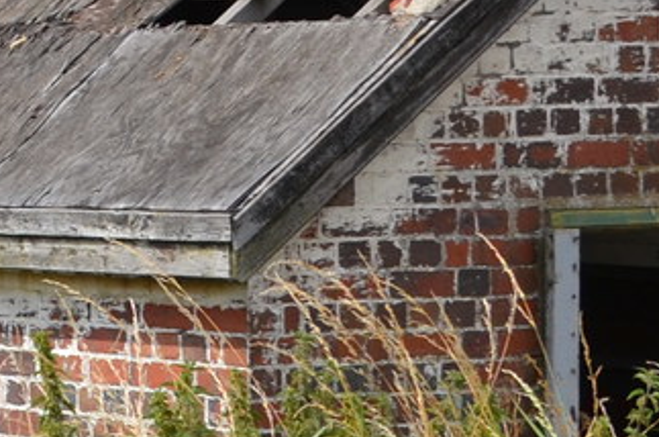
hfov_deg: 9.3
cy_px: 90
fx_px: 3581
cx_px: -953
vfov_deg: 7.0
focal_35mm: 196
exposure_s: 1/1600
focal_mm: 22
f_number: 6.3
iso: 400
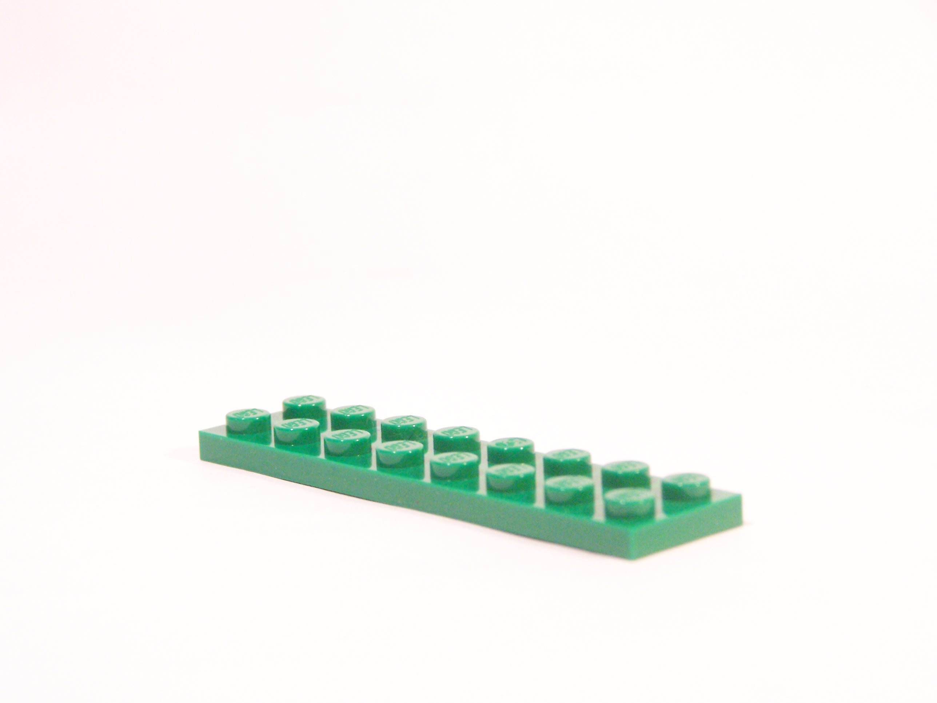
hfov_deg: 16.8
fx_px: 3167
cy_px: 352
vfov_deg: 12.7
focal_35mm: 117
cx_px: 468
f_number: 3.6
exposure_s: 1/30
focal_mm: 19.4
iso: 400
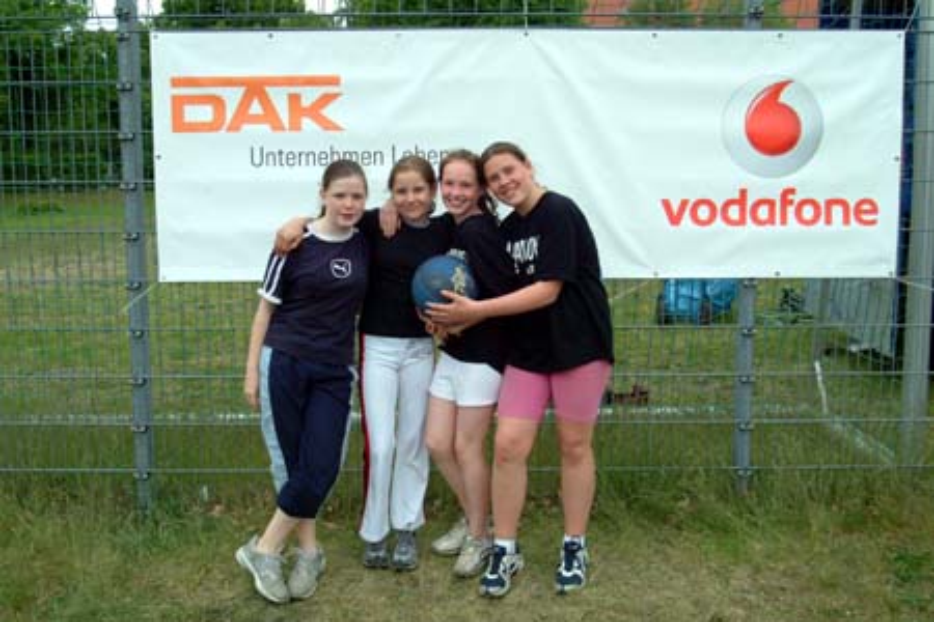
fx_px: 1012
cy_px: 311
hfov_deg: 49.6
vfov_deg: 34.2
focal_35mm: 39
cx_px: 467
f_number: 8
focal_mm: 26
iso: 400
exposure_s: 1/250
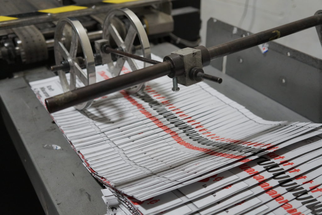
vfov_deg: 35.5
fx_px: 335
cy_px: 108
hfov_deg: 51.3
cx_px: 161
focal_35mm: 38
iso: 800
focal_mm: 25
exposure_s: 1/160
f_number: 4
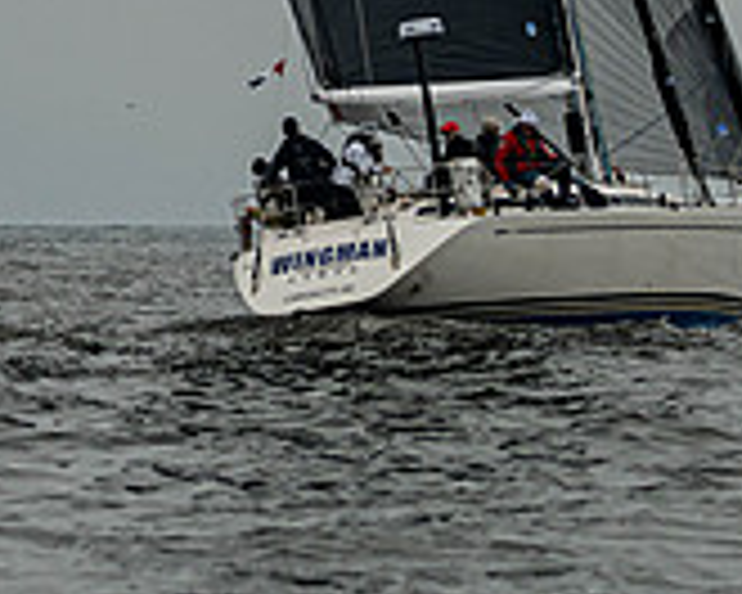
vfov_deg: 2.9
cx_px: 335
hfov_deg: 3.6
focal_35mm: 542
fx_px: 11903
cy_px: -241
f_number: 5.6
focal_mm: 120
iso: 250
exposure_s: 1/4000
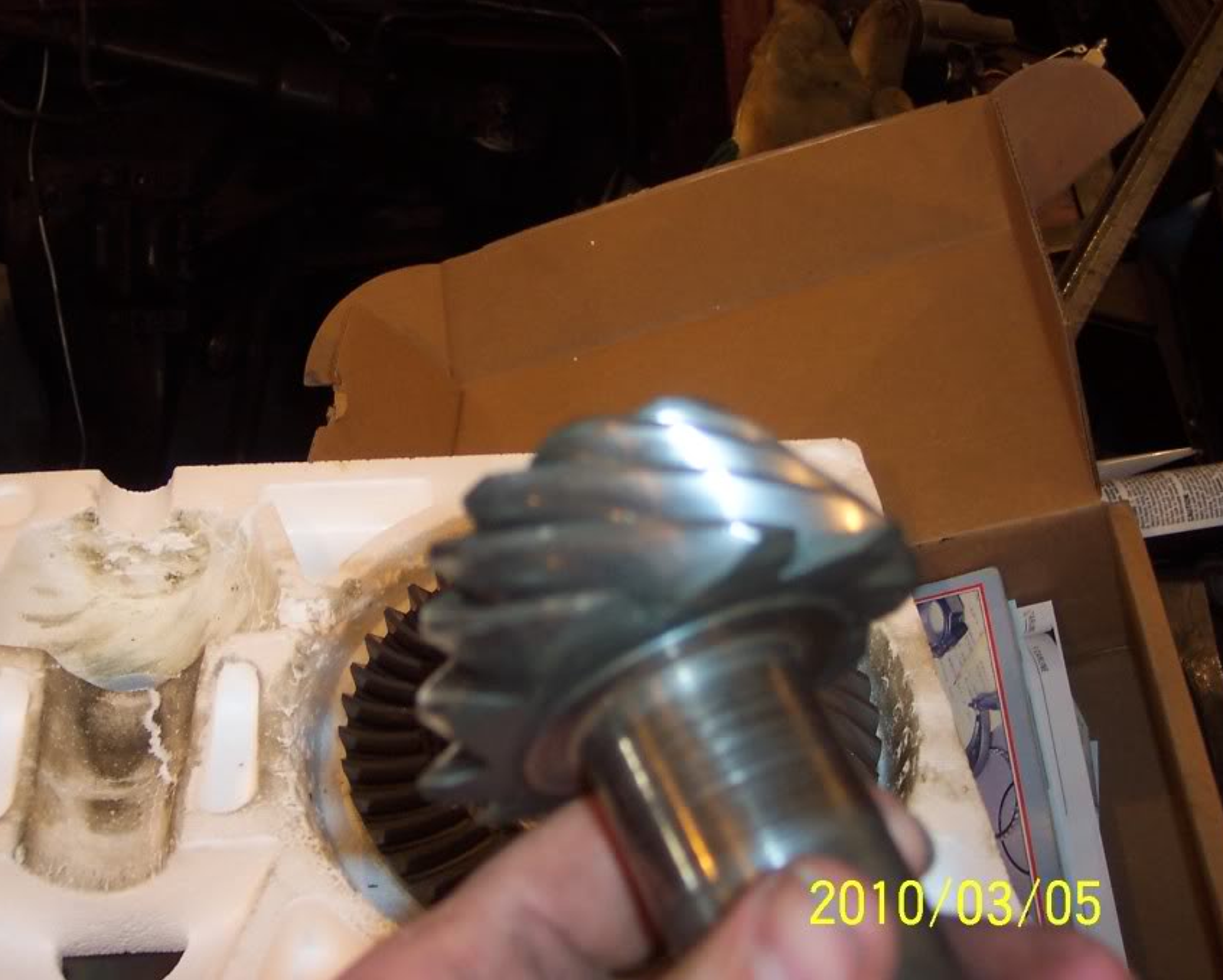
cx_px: 523
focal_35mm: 43
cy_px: 491
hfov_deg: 42.8
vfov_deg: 34.9
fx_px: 1557
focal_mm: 8
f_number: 2.8
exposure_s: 1/30
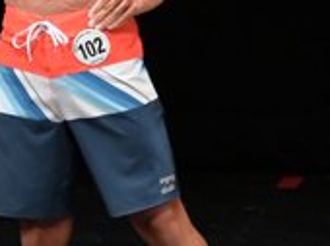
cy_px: 33
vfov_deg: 1.3
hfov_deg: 1.7
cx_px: -207
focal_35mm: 1185
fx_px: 11281
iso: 3200
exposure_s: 1/400
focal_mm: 180
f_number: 5.6
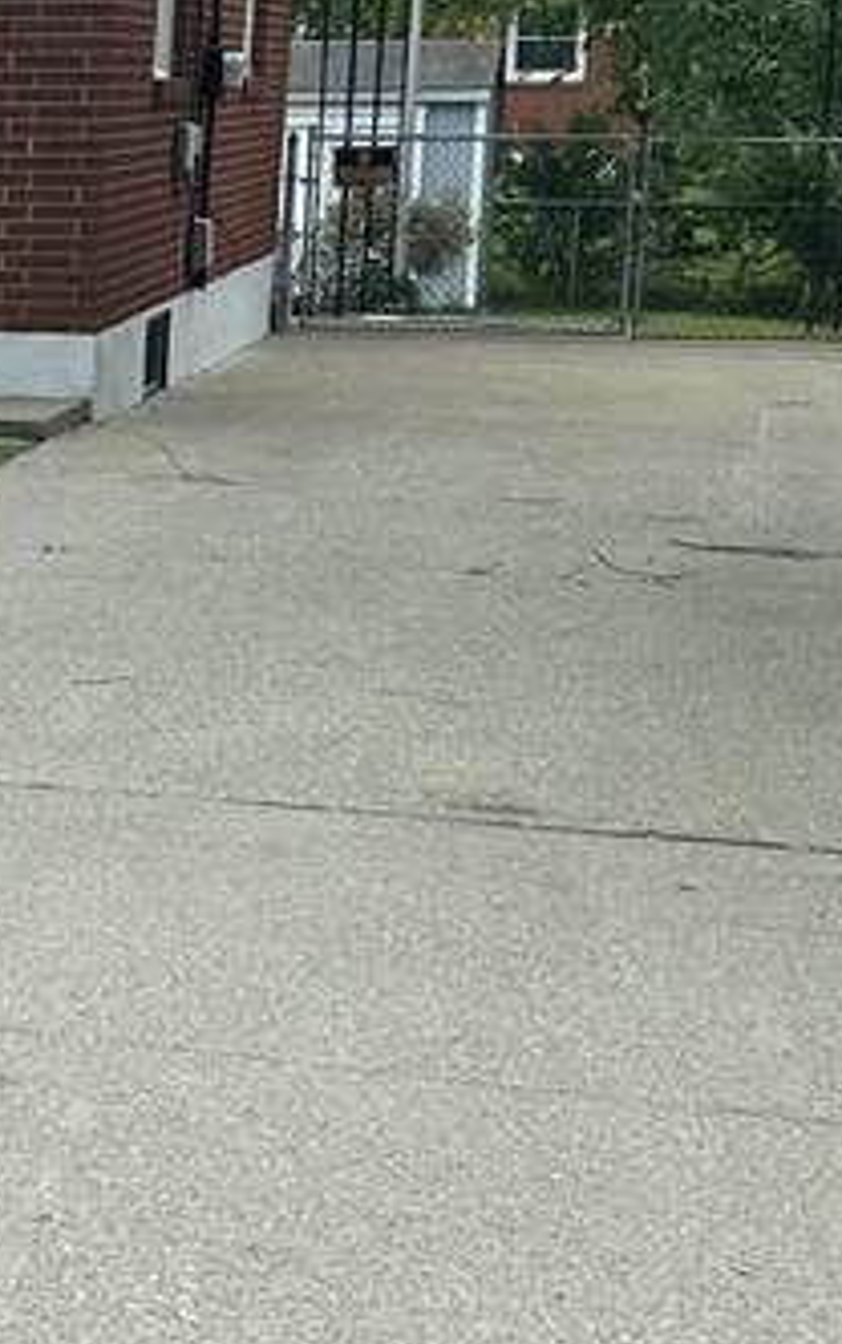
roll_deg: +0.8
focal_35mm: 98
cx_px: -680
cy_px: 696
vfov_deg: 21.2
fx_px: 3592
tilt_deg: -8.1
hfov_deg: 12.2
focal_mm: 6.86
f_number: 1.78
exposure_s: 1/2732
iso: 80
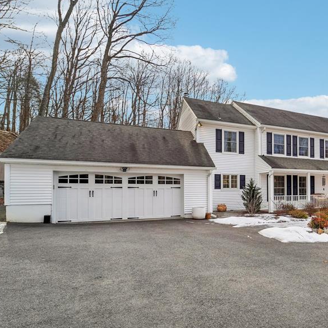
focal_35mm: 21
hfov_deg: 64.0
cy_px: 188
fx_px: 225
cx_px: 274
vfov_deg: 71.8
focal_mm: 14
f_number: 8
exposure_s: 1/500
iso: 400
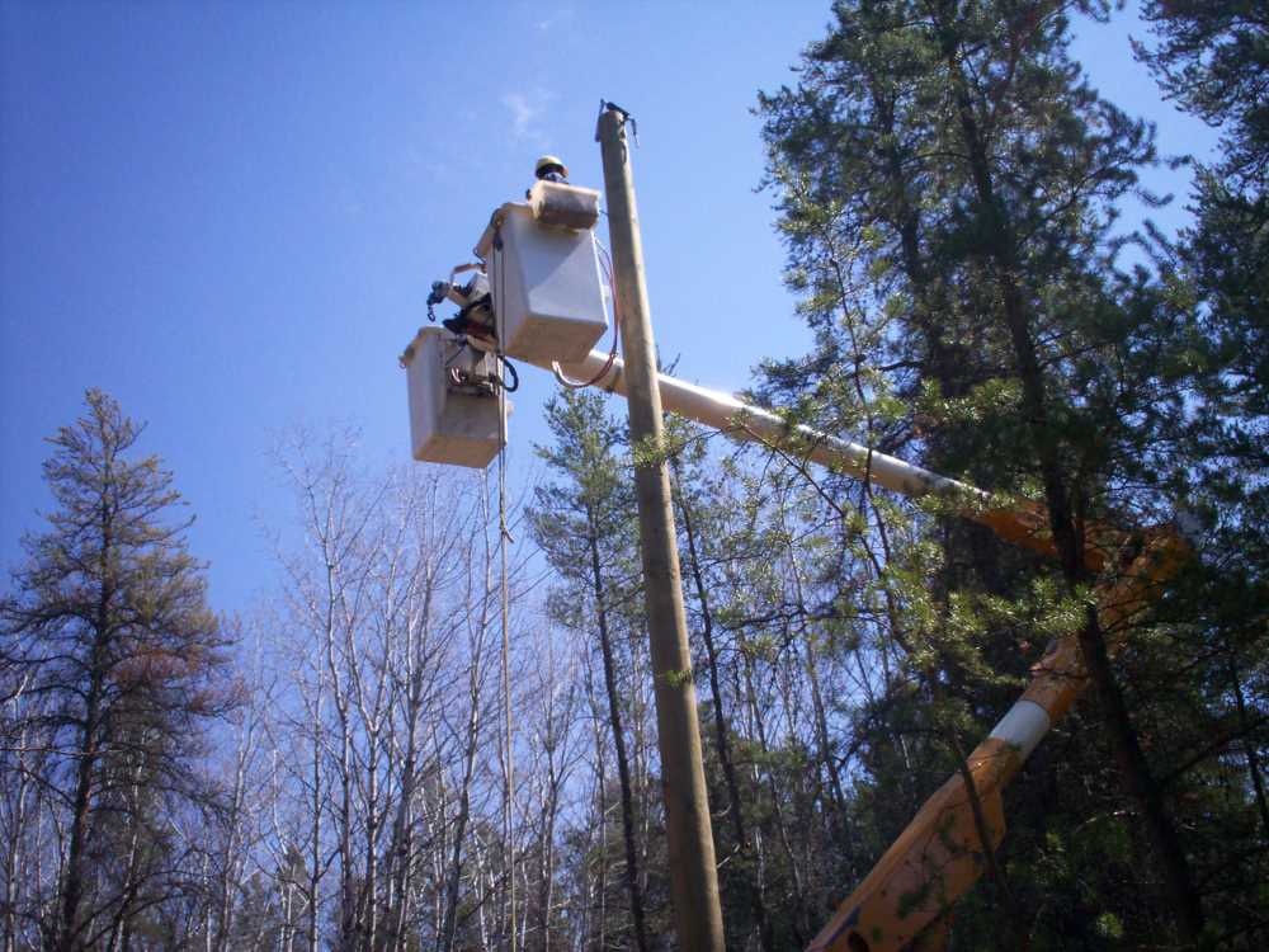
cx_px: 634
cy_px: 476
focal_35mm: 36
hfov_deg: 51.4
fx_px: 1320
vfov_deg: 39.7
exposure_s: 1/515
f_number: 4.5
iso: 100
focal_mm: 6
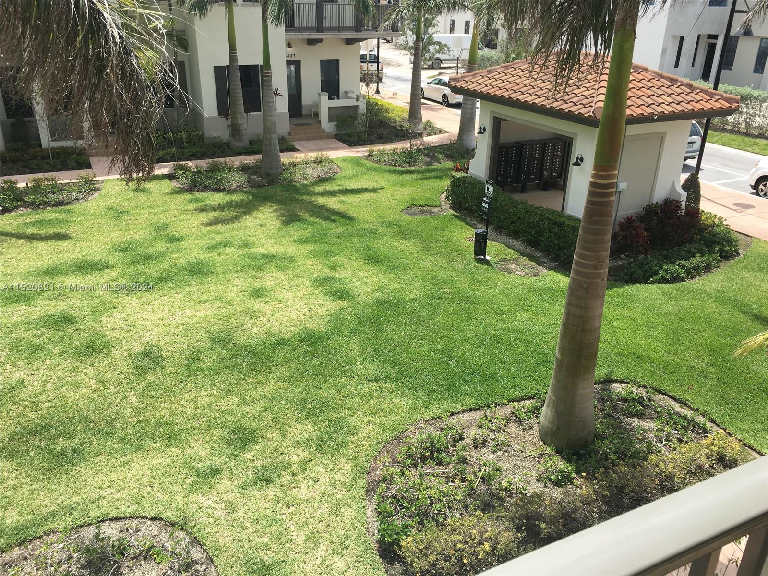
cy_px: 288
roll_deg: -1.4
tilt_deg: -23.1
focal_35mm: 29
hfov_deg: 61.7
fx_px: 643
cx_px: 384
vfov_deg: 48.2
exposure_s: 1/1183
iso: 25
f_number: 2.2
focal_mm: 4.15
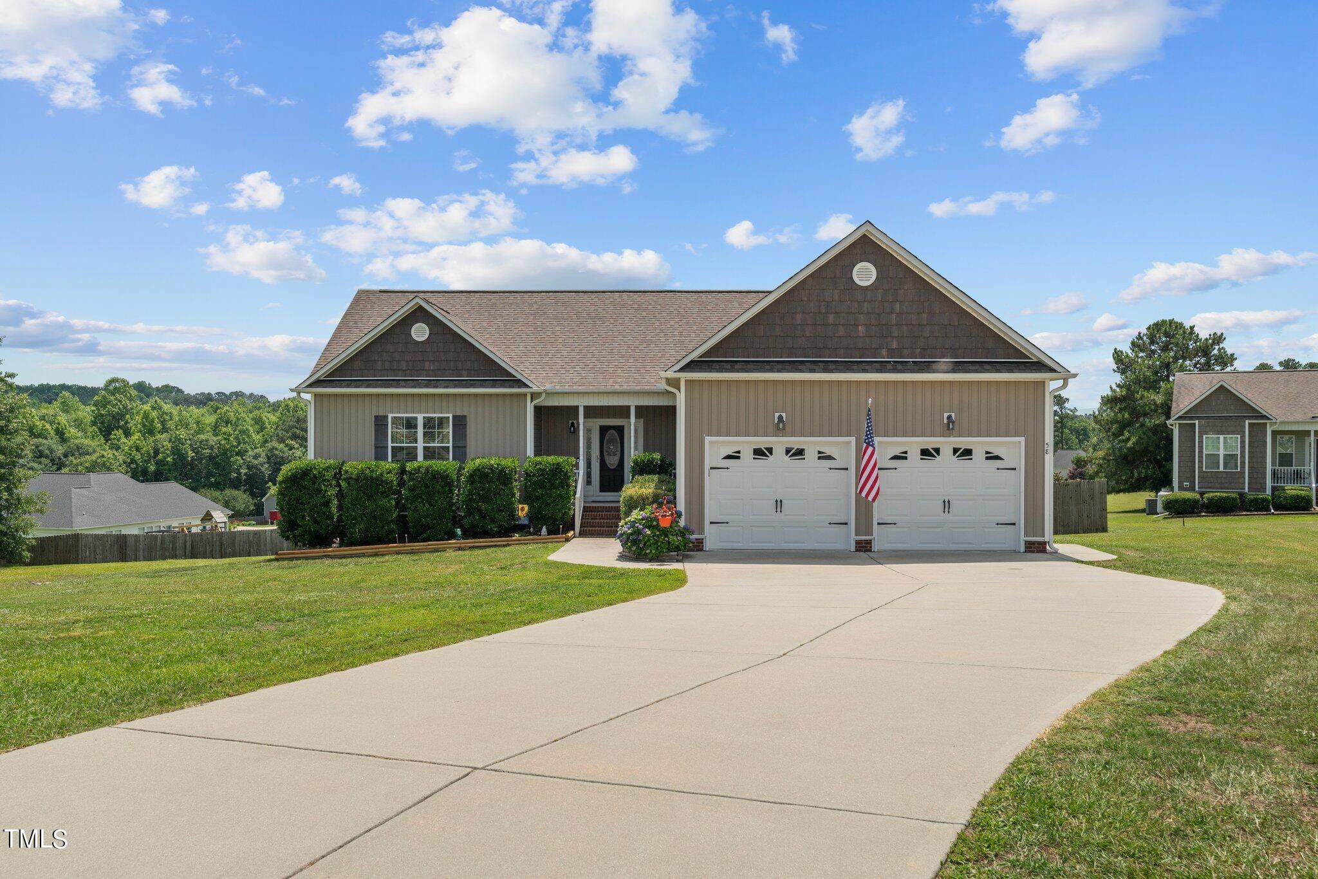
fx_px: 1043
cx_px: 659
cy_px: 440
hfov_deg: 64.5
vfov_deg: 45.7
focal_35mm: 28
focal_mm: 28.5
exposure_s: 1/800
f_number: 8
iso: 400
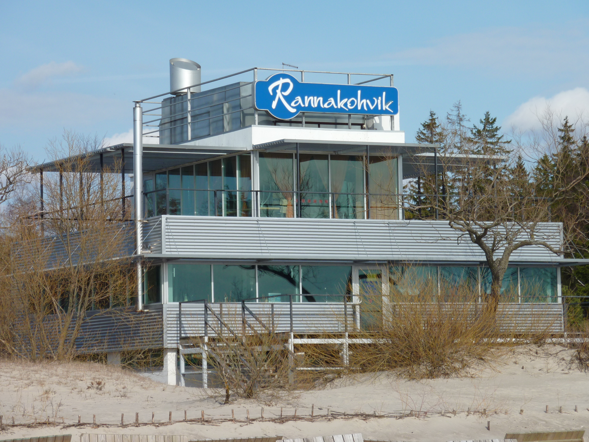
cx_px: 294
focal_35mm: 147
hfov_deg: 13.4
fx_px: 2501
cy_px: 221
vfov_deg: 10.1
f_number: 5.6
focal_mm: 24.1
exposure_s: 1/500
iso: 80
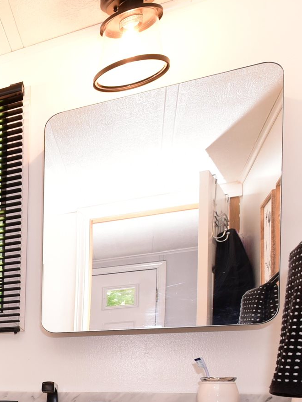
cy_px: 397
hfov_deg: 18.6
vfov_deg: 36.6
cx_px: -313
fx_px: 547
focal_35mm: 47
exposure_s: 1/60
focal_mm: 14
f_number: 6.3
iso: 800
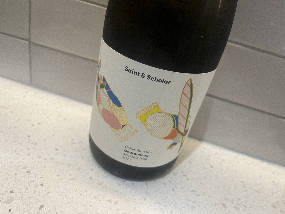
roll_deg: -13.8
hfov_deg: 67.3
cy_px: 107
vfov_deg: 53.1
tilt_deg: -31.1
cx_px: 142
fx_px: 214
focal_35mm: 26
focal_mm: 5.1
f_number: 1.6
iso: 80
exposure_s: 1/50
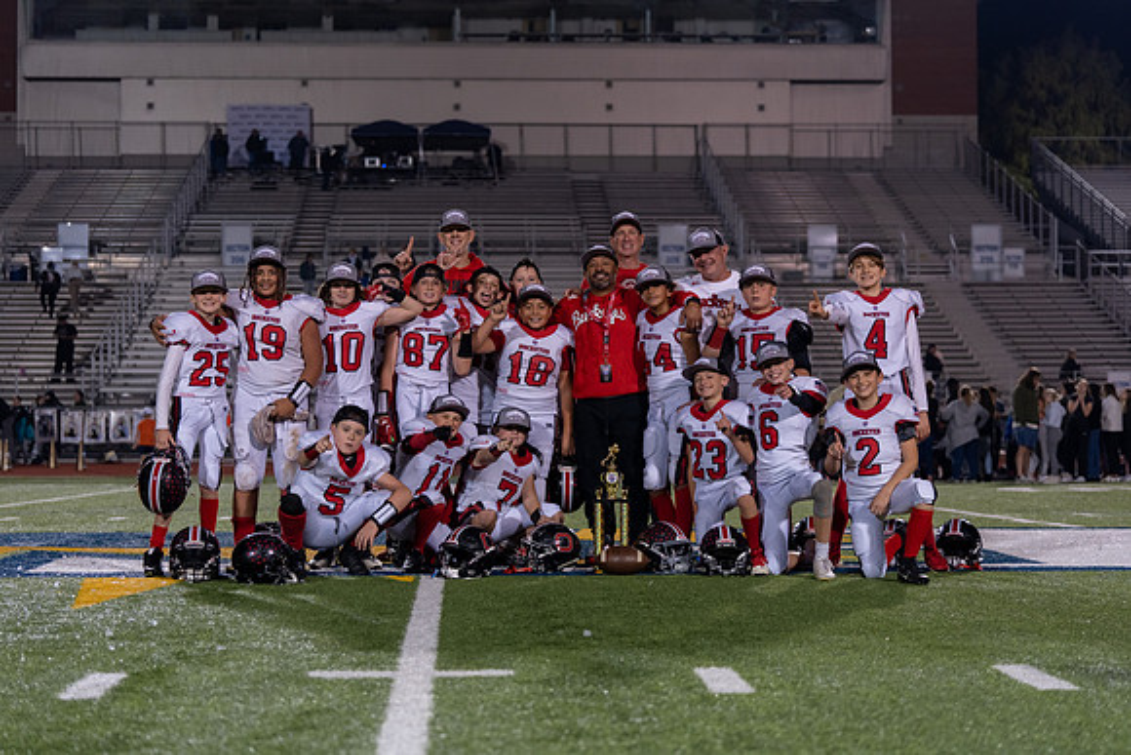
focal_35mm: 71
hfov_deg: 28.4
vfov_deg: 19.2
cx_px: 566
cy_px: 378
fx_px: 2233
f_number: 2.8
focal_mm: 70
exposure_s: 1/320
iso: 1000
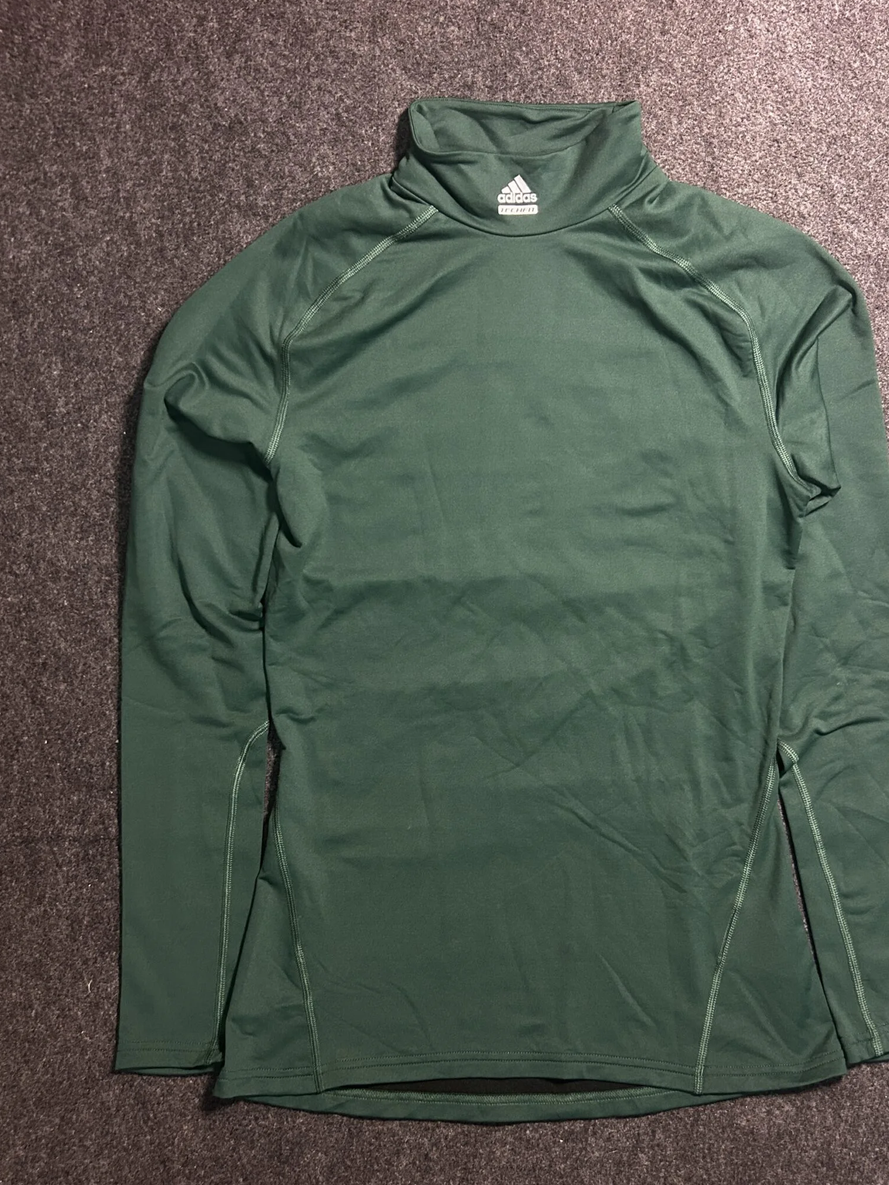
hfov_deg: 42.7
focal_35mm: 33
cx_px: 533
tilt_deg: -68.1
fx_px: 1130
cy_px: 672
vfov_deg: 55.2
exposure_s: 1/50
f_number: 1.5
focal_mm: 5.7
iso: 320
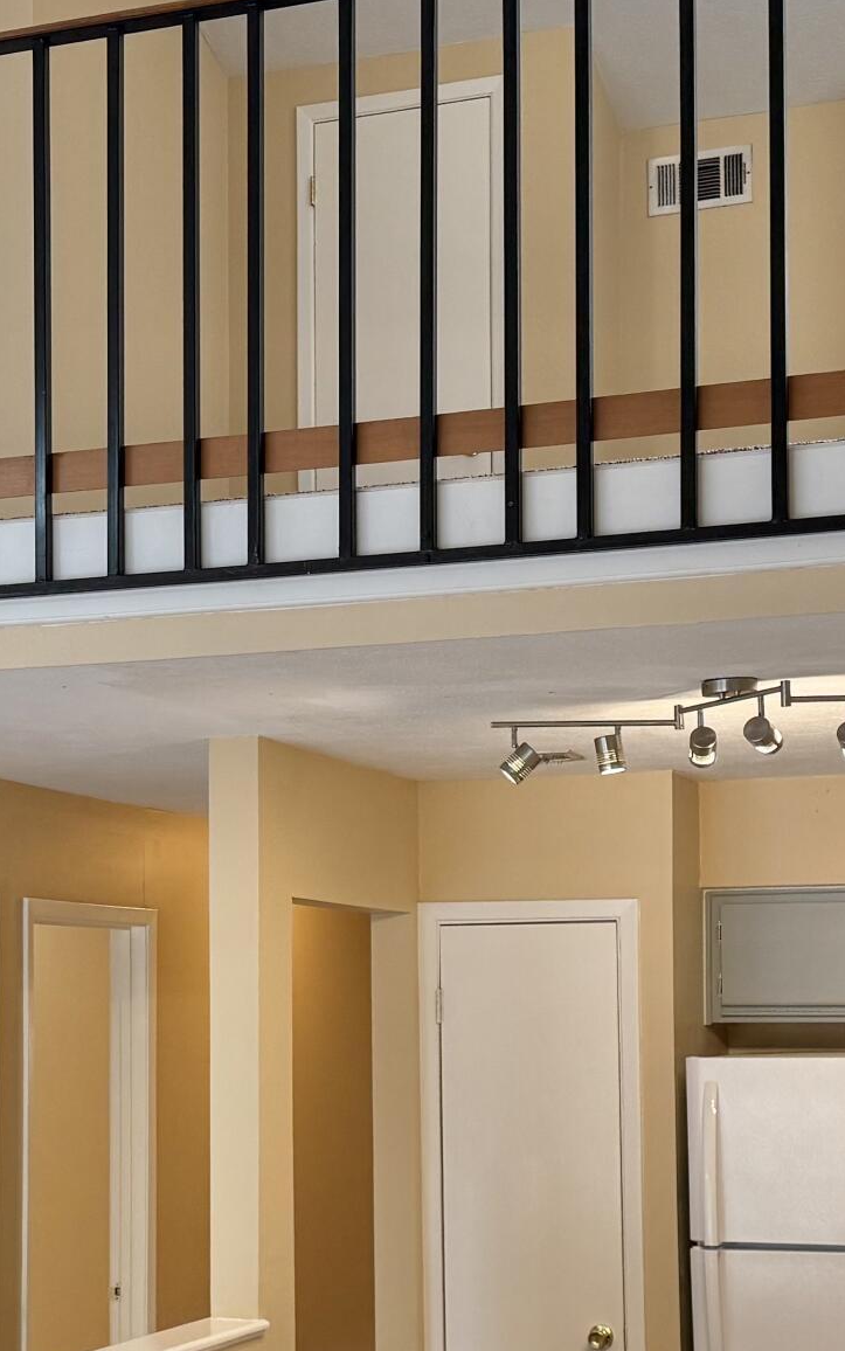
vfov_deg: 30.9
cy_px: 880
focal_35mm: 66
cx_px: 252
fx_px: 2431
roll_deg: +0.7
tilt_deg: +3.0
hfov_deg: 19.6
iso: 160
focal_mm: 6.76
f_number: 1.78
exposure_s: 1/120
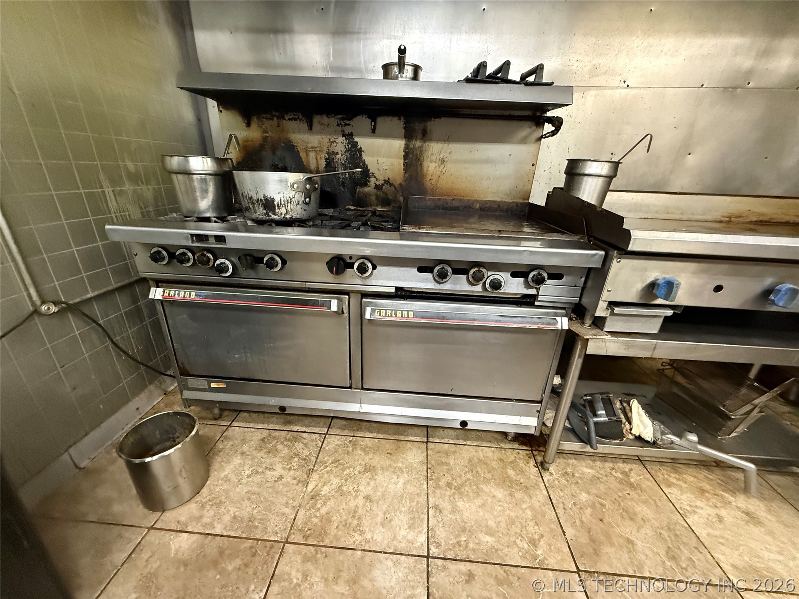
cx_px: 400
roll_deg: -2.4
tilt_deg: -21.1
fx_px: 323
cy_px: 300
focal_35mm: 14
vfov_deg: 85.7
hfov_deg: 102.1
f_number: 2.2
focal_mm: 2.22
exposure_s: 1/60
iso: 1000
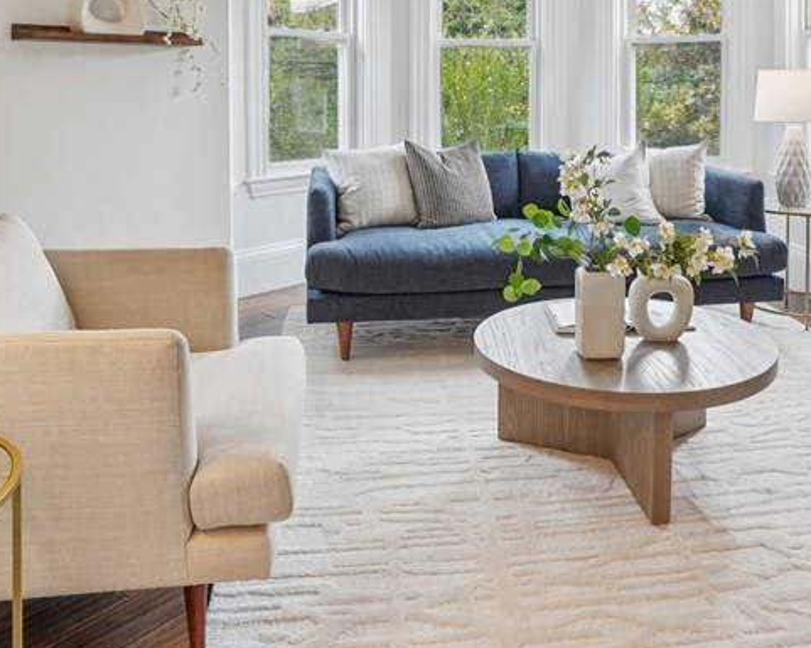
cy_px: 85
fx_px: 767
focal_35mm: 32
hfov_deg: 55.2
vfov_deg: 42.6
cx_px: 491
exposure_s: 1/30
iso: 640
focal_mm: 16
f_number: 8
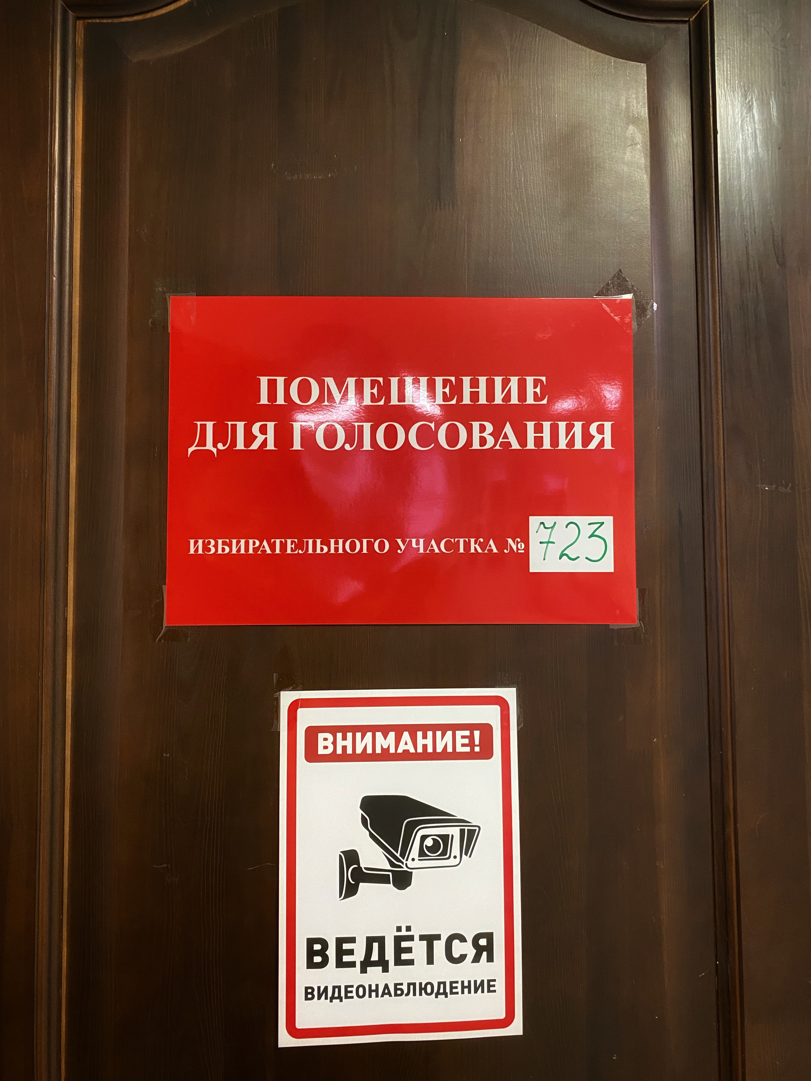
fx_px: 812
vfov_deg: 67.3
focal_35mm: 26
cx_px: 406
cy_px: 540
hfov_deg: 53.1
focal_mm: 4.25
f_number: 1.8
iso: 400
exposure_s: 1/50
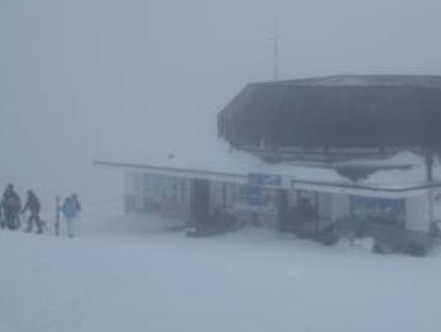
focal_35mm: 90
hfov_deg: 21.5
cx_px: 338
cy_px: 95
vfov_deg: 16.4
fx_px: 1148
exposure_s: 1/161
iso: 50
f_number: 8.5
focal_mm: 8.9
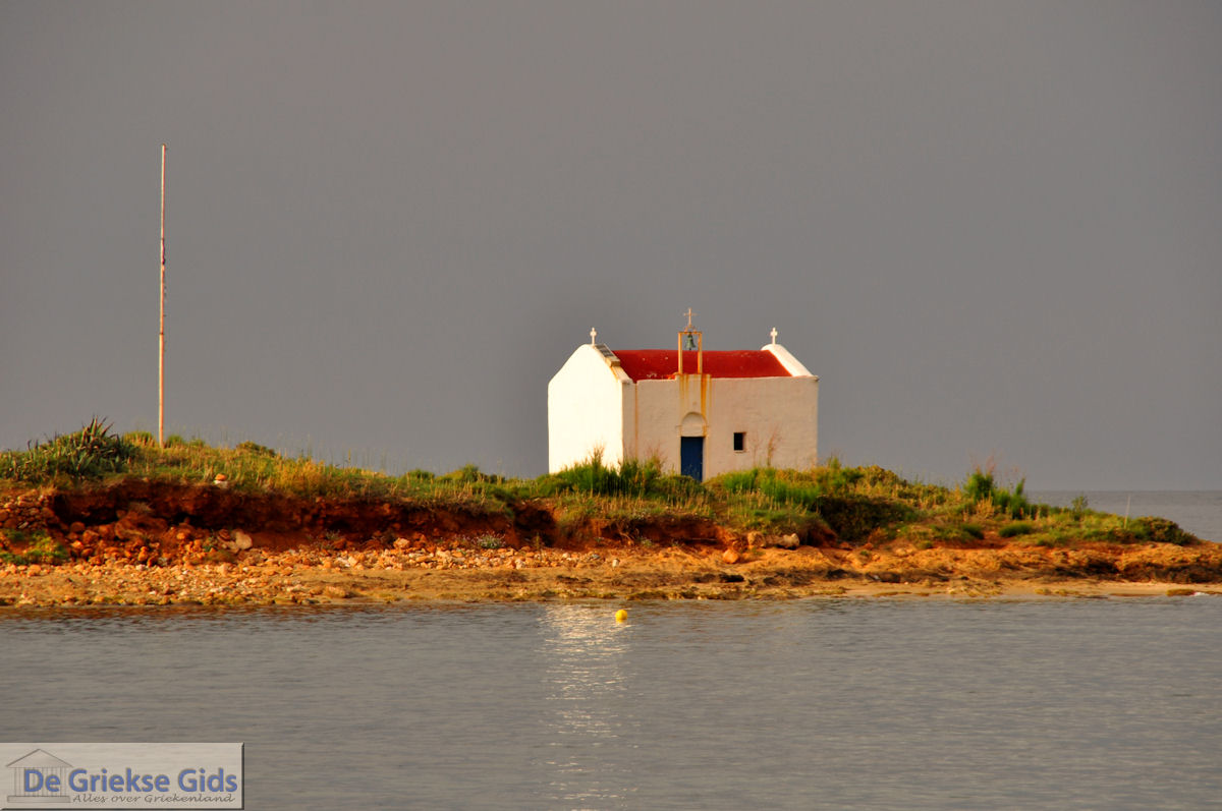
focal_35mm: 300
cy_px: 406
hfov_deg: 6.9
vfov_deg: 4.6
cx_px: 611
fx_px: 10171
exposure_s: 1/320
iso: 200
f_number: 10
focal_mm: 200
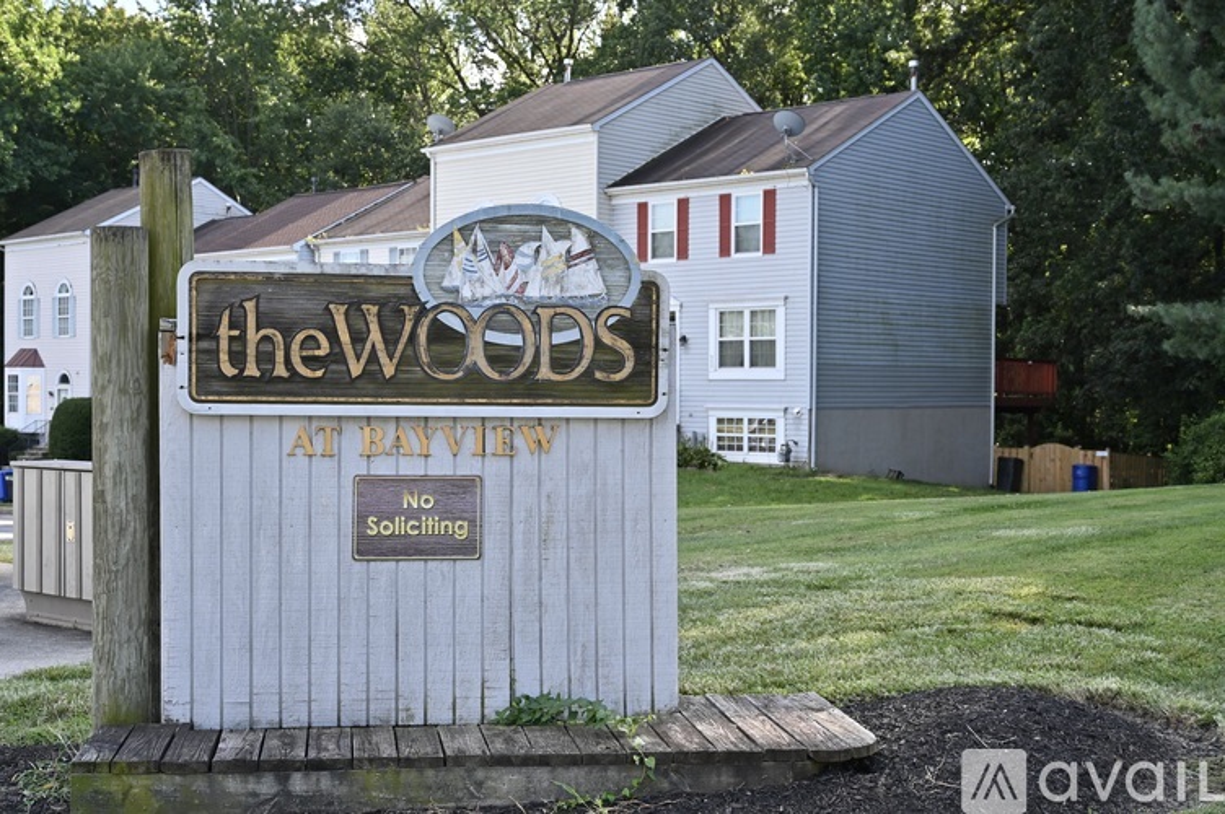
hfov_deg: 46.4
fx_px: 1428
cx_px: 612
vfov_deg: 31.8
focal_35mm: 42
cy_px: 407
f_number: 5.6
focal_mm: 42
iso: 180
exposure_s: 1/250
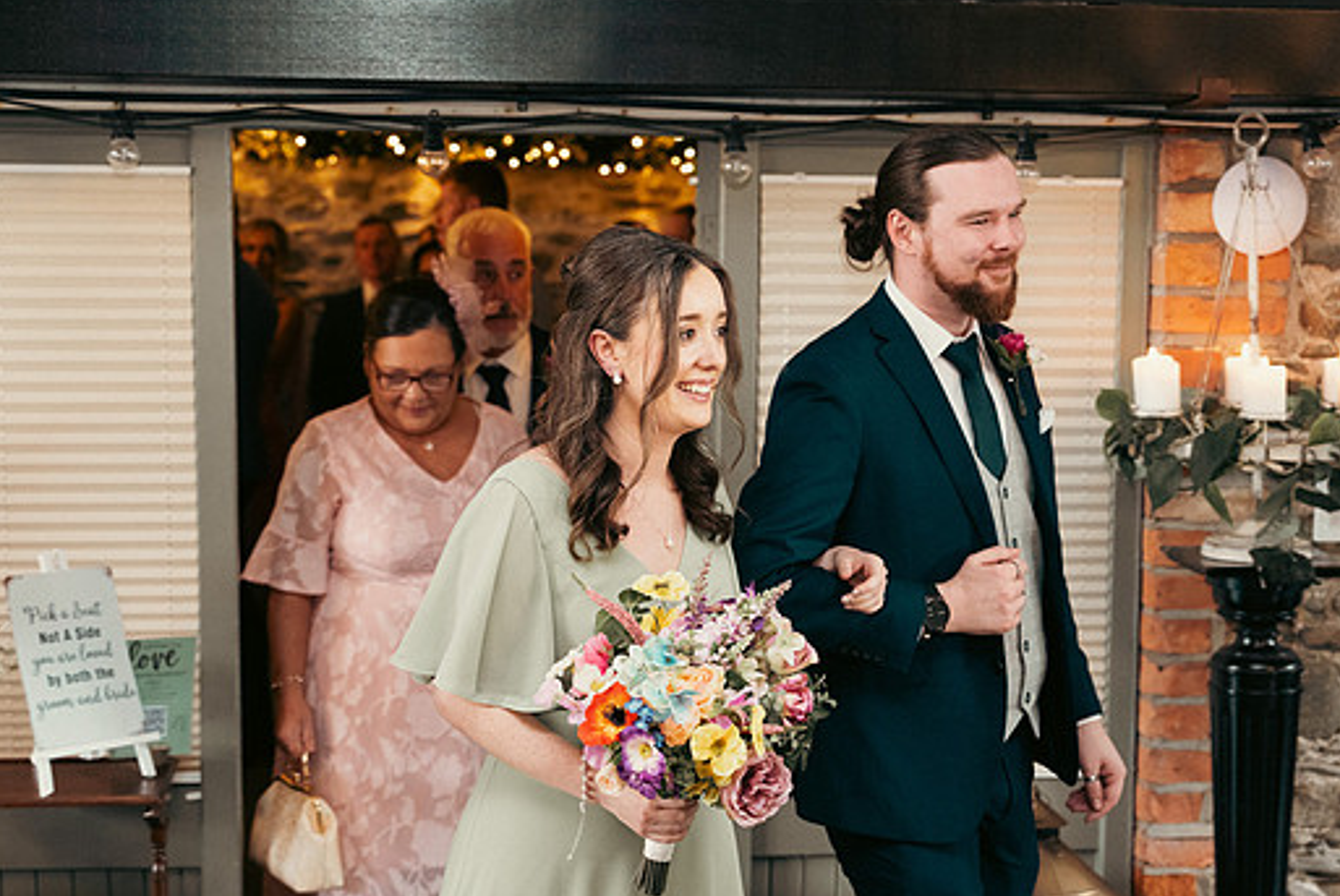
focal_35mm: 61
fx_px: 2272
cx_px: 687
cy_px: 490
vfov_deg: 22.3
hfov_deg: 32.9
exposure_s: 1/160
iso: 2500
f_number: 3.5
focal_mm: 54
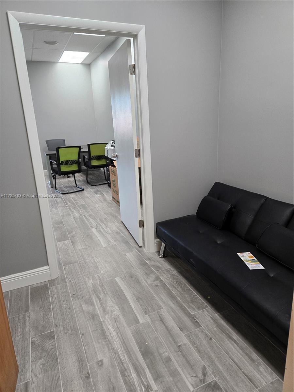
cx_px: 147
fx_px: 260
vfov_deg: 73.9
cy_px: 196
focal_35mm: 23
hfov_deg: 58.9
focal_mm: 5.4
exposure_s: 1/120
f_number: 1.8
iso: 250
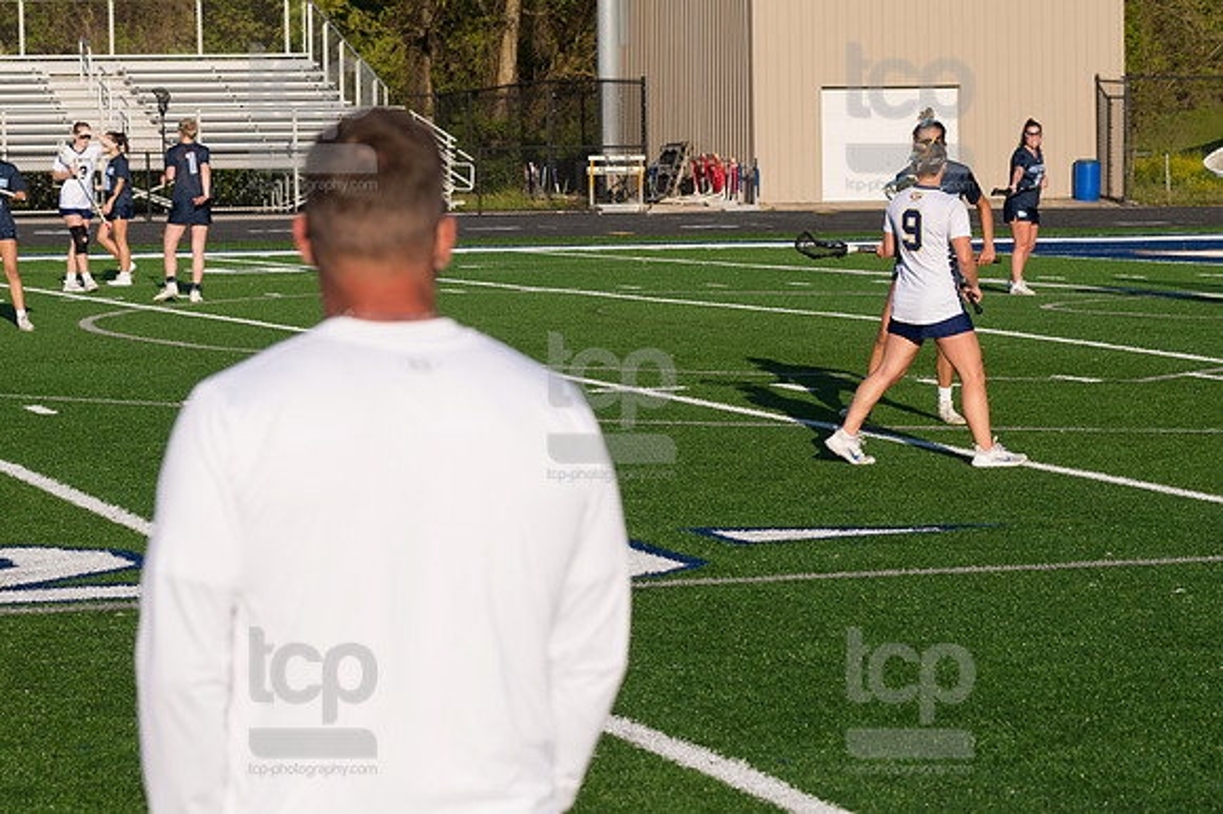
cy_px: 407
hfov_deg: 15.9
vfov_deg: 10.6
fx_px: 4380
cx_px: 612
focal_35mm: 129
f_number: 5.6
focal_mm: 86
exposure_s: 1/1600
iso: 250
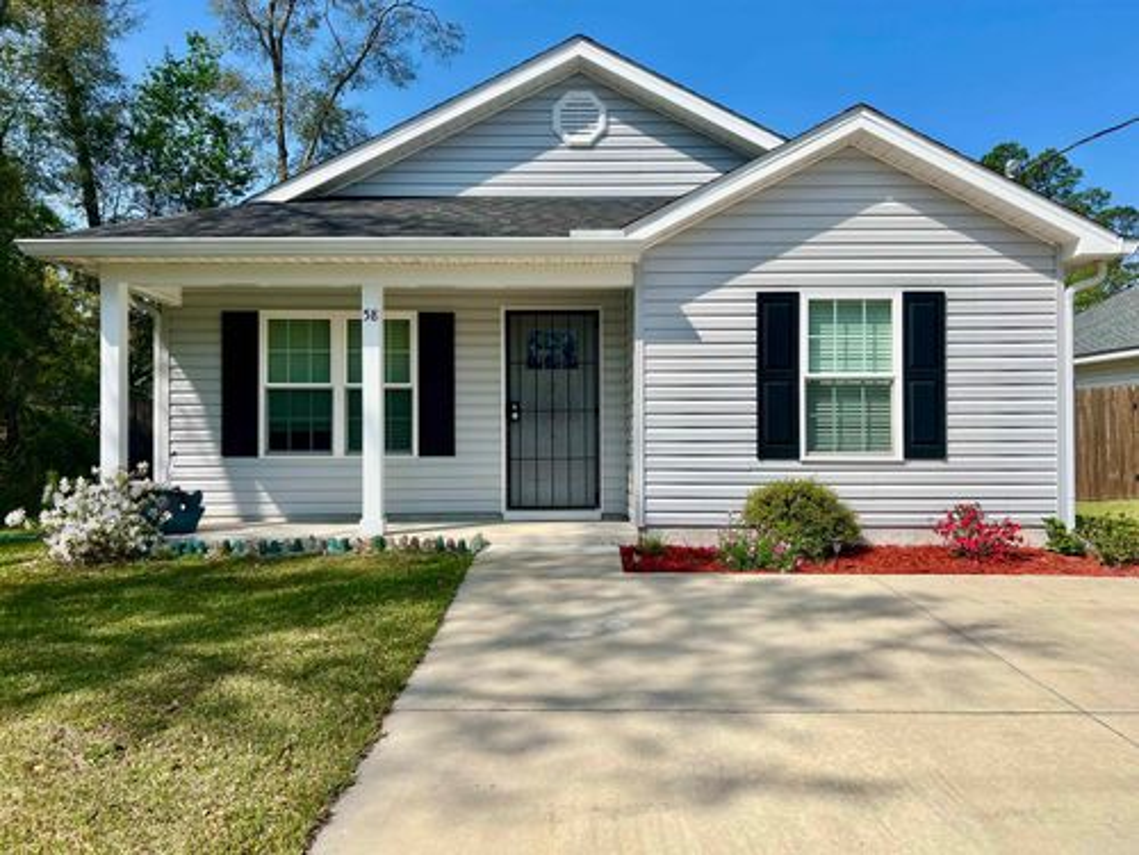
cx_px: 570
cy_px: 428
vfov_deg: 53.1
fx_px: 856
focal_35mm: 26
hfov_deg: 67.3
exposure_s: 1/5076
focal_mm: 5.7
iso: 50
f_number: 1.5
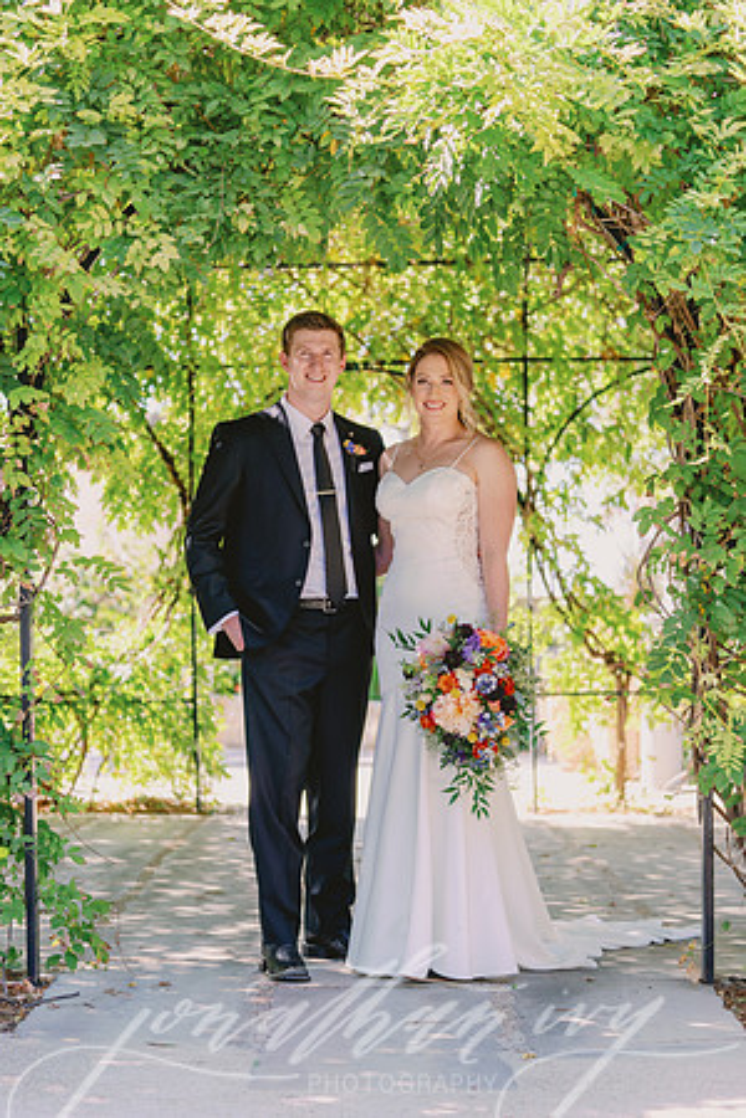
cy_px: 559
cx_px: 373
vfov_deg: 28.8
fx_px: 2176
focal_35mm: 70
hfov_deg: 19.5
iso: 200
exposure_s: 1/400
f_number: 2.8
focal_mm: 70
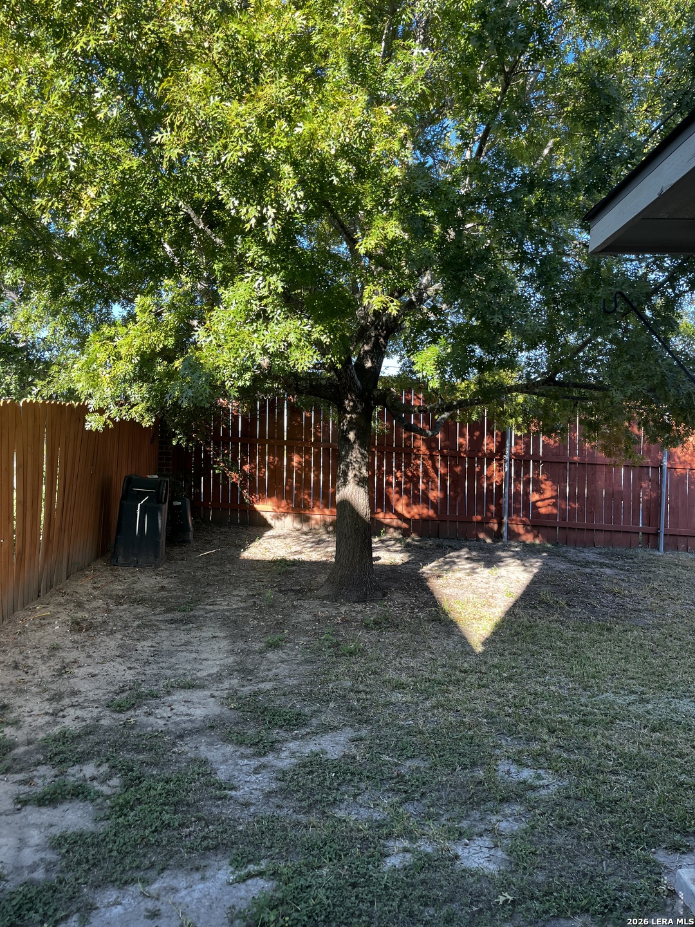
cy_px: 464
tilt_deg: -1.8
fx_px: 696
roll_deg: -0.1
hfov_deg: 53.1
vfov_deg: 67.3
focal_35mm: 26
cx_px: 348
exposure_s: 1/158
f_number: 1.6
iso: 40
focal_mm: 5.1
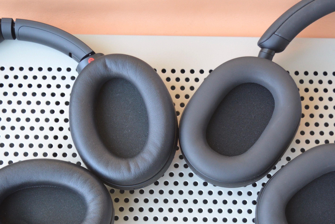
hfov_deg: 35.1
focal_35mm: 57
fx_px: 530
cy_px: 112
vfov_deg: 23.8
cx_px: 168
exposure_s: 1/25
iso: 400
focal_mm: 38
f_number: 4.8
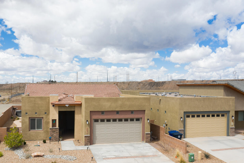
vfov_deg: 38.8
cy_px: 92
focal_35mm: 34
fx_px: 230
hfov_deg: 55.4
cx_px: 99
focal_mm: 10.26
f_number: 5.6
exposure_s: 1/400
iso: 100
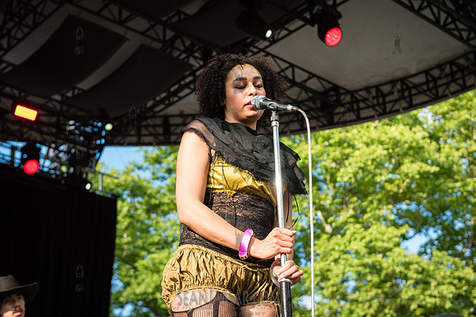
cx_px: 238
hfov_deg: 32.4
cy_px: 158
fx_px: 820
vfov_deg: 21.9
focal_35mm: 62
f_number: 4.5
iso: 800
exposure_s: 1/800
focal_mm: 62
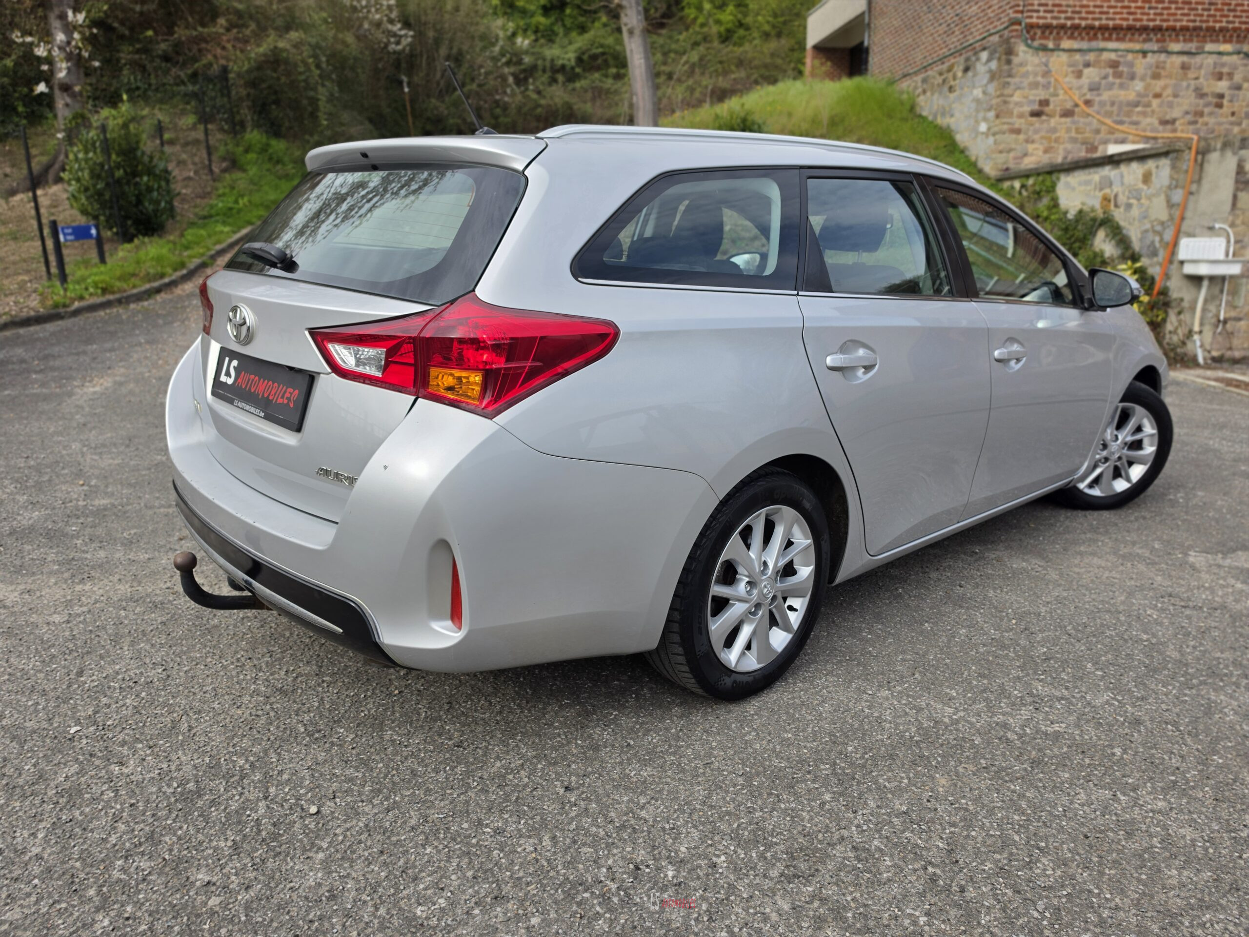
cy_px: 468
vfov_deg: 58.9
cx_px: 624
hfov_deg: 73.9
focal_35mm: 23
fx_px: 830
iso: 64
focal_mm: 6.5
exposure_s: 1/2866
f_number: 1.4
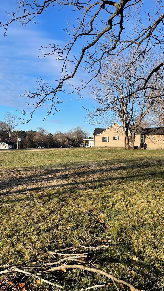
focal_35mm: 29
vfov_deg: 66.1
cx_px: 103
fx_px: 224
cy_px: 146
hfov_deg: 39.9
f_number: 1.6
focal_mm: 4.2
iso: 32
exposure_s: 1/1887
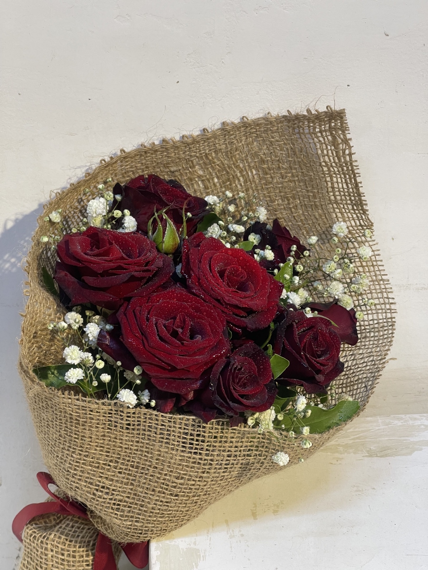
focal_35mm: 64
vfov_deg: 30.3
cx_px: 214
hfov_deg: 22.9
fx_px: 1055
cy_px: 285
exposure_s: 1/100
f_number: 2.2
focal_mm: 7.5
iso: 100
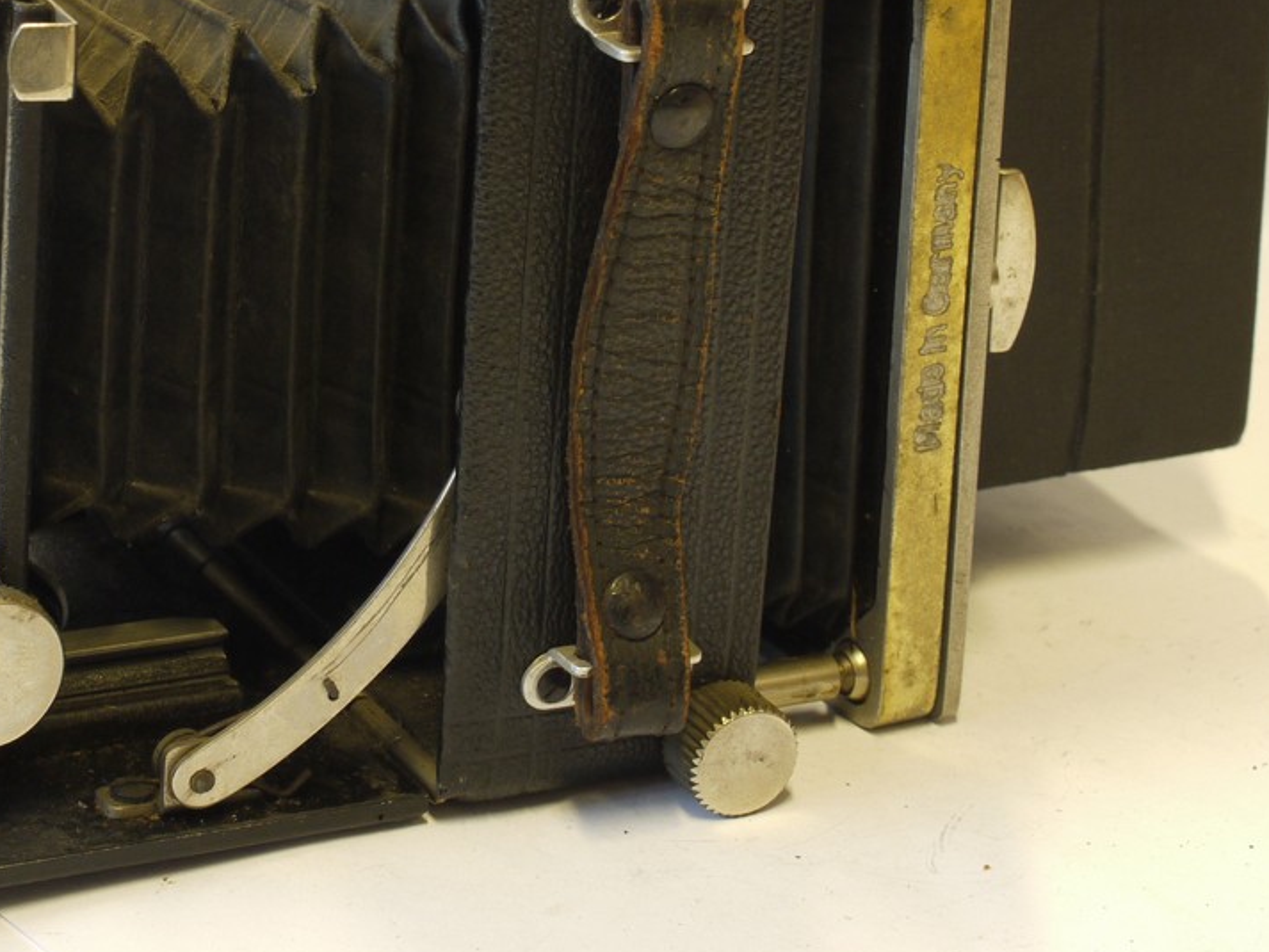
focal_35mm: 101
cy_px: 270
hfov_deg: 19.4
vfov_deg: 14.6
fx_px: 3703
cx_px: 393
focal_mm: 30
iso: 400
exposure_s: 1/13
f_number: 8
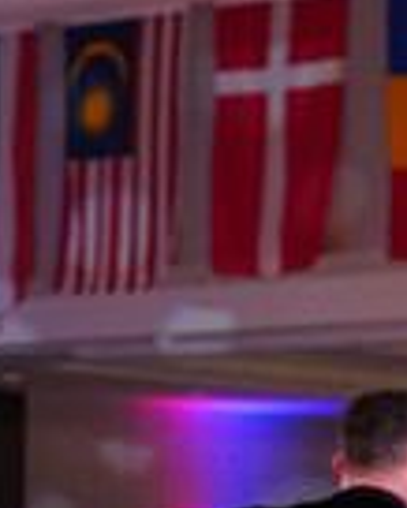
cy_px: 930
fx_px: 4271
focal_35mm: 284
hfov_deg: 5.4
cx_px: -260
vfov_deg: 6.6
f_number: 5
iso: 1250
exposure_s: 1/160
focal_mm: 71
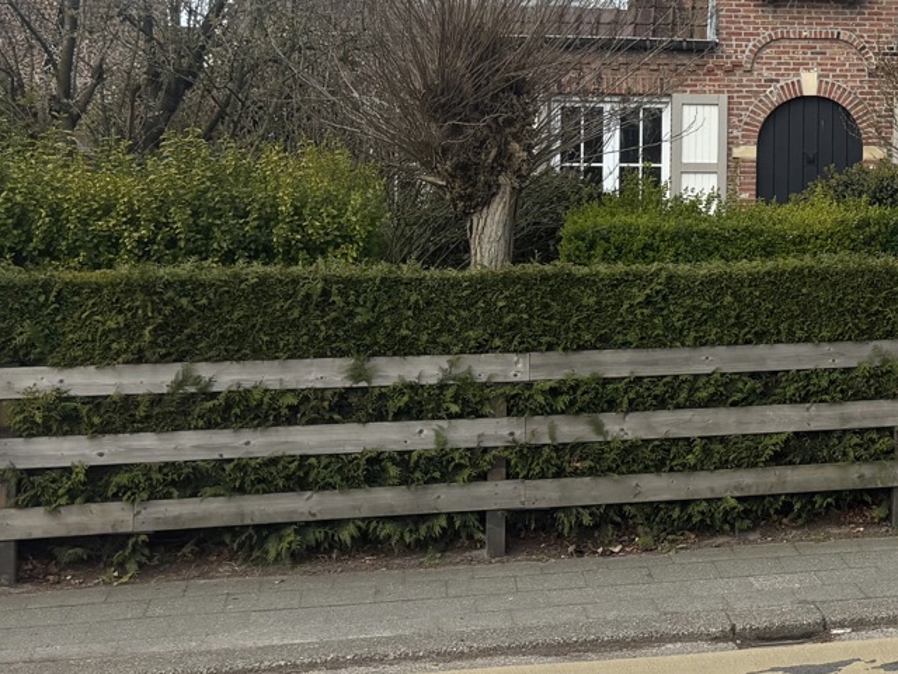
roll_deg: -0.3
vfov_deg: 18.7
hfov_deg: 22.5
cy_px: 114
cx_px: 1159
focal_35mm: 78
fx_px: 2023
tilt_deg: +0.1
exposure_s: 1/1695
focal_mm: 5.96
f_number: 1.6
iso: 50
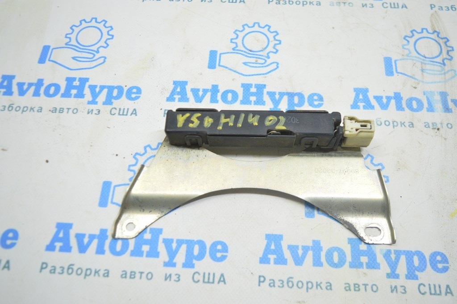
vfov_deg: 41.6
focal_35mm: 32
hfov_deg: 59.5
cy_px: 152
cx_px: 228
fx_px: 400
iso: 400
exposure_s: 1/40
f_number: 3.8
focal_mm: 21
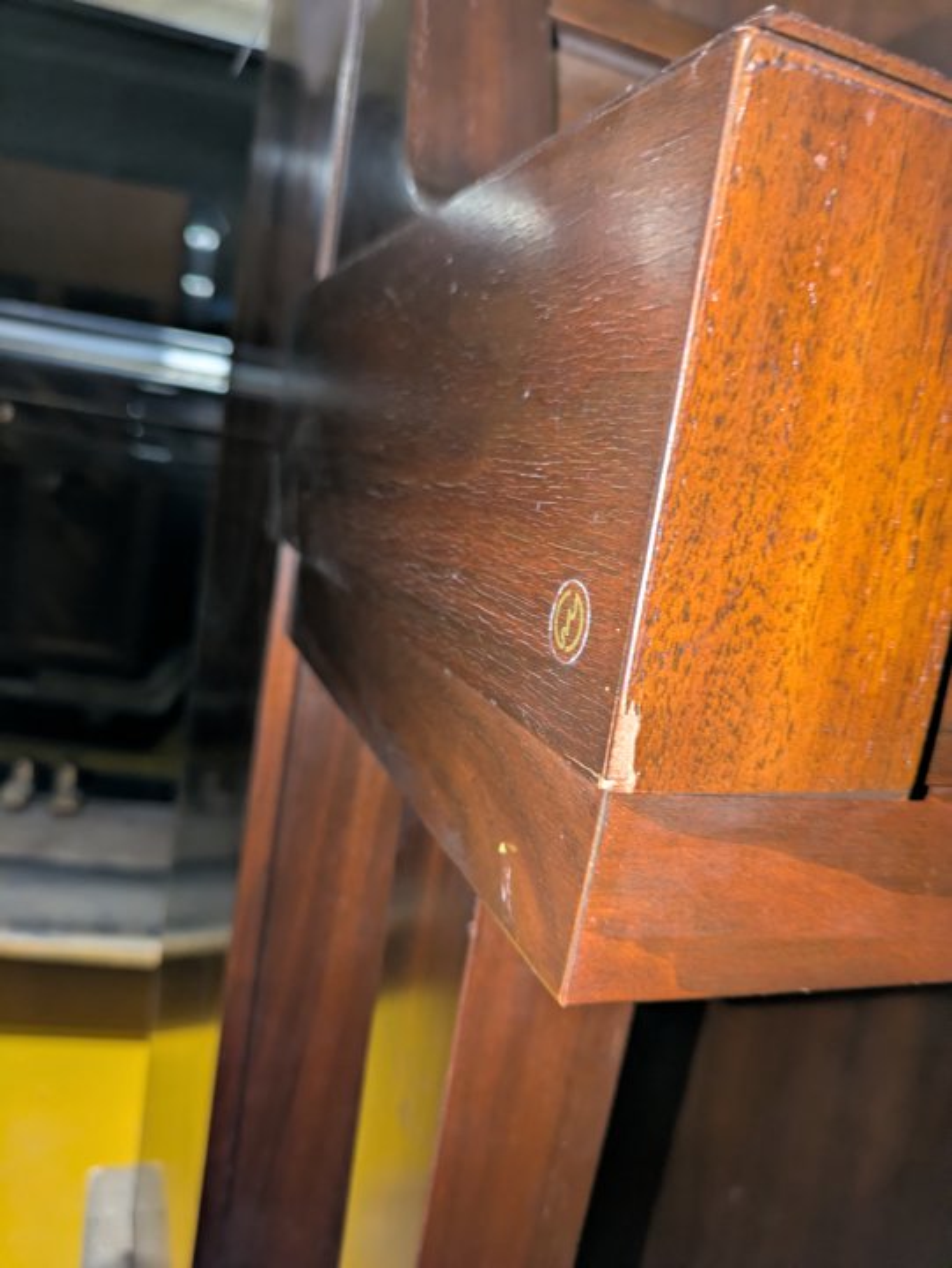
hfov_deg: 54.9
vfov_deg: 69.4
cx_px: 476
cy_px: 634
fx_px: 916
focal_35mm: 25
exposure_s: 1/25
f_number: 1.89
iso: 264
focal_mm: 5.43
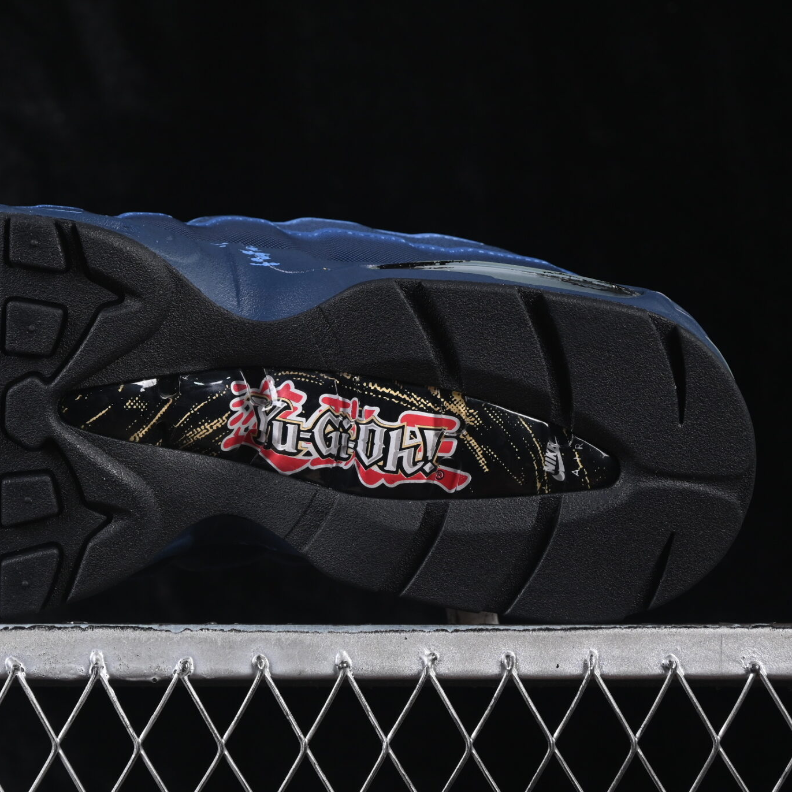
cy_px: 321
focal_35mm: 119
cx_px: 200
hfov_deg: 14.6
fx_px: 3080
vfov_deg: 14.6
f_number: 6.3
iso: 160
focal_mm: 50
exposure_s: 1/60
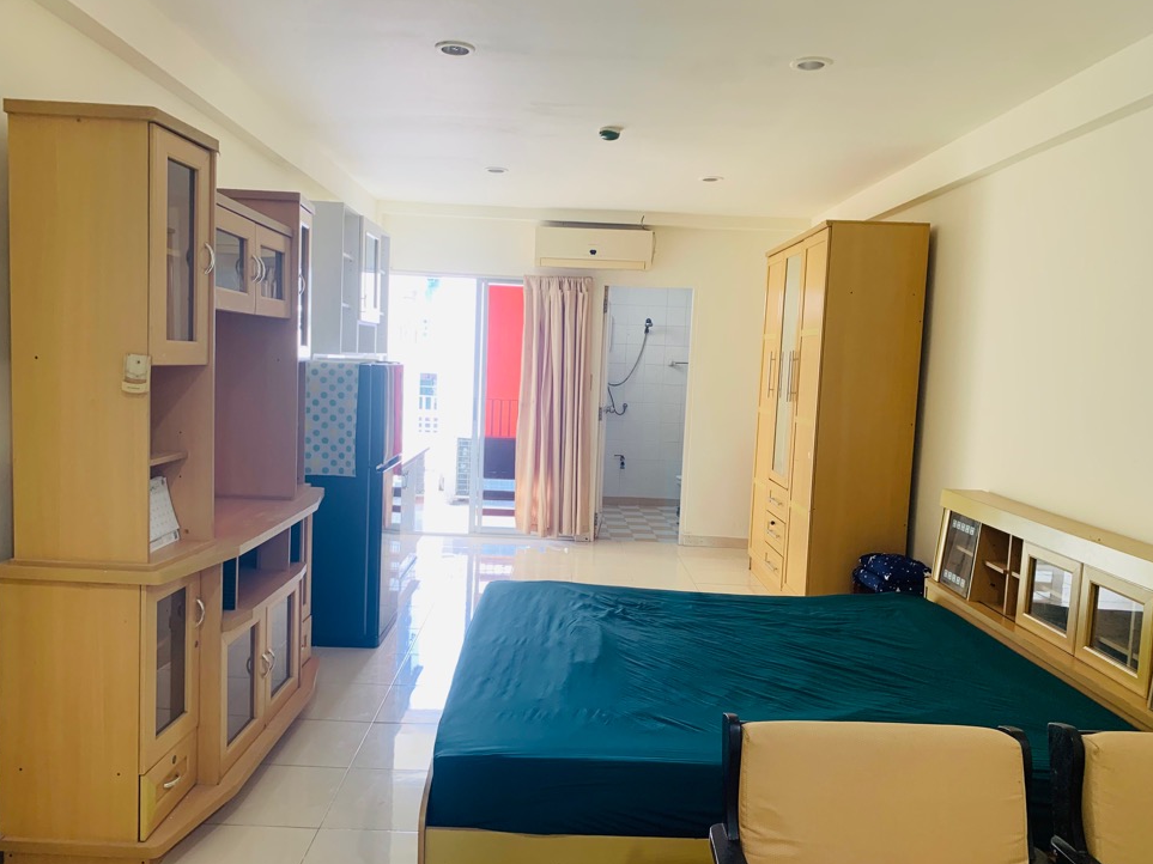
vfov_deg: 51.3
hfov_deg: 65.3
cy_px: 438
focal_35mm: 27
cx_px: 574
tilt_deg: -4.5
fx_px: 899
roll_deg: -1.5
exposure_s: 1/50
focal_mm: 4.25
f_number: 1.8
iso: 64
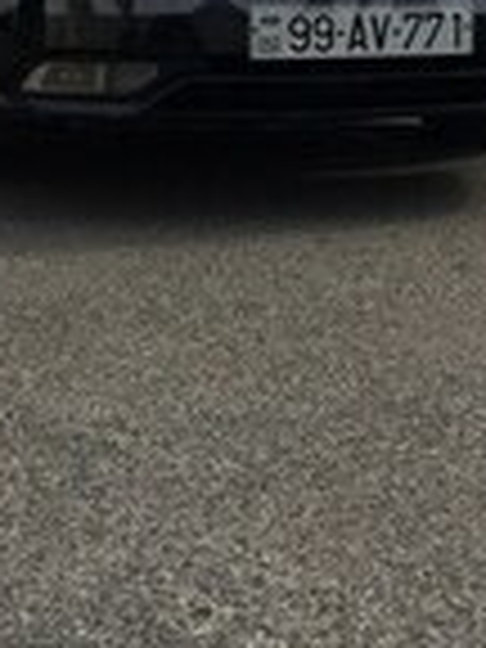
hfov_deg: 14.8
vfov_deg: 19.0
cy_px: -36
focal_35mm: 100
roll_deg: -1.0
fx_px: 1872
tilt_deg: -9.5
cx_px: 202
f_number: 2.2
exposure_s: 1/2564
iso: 32
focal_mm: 4.15
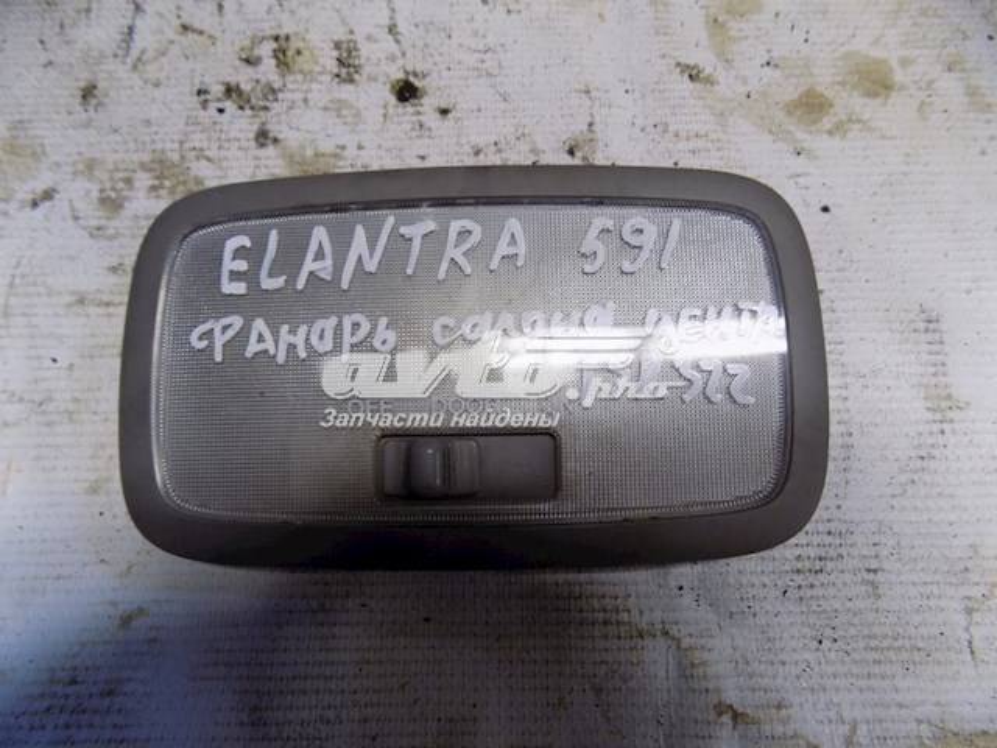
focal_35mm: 23
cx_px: 498
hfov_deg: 73.9
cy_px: 374
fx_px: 662
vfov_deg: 58.9
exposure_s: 1/30
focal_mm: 4
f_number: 3.1
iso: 220
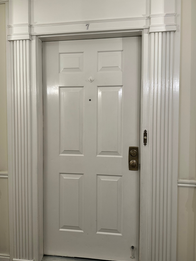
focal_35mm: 26
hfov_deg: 53.0
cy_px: 128
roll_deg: -2.2
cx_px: 92
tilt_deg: -1.7
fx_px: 196
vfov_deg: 67.3
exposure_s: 1/60
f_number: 1.78
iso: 125
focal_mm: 6.86
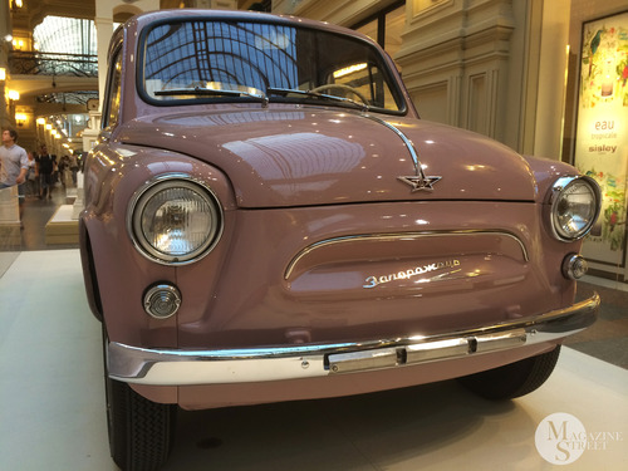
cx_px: 314
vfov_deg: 46.8
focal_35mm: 30
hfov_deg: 60.0
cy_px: 236
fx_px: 544
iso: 64
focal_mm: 4.12
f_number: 2.2
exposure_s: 1/33
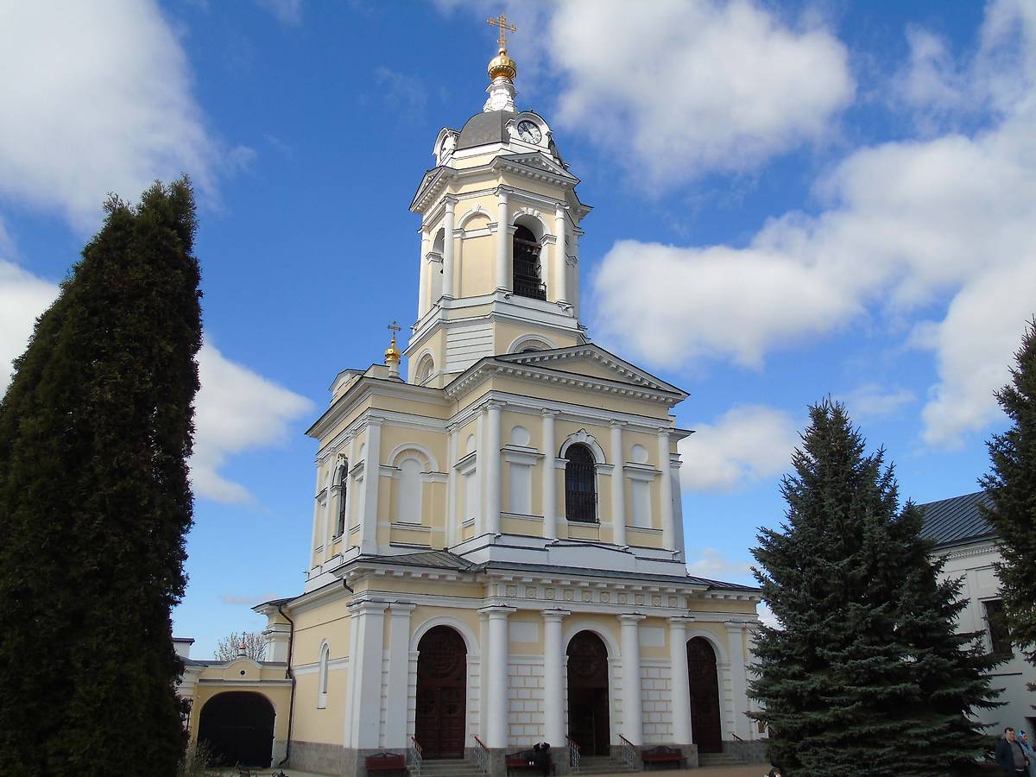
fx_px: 868
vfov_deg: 48.2
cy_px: 388
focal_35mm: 29
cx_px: 518
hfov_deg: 61.7
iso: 80
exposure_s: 1/800
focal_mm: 5.2
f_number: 3.6
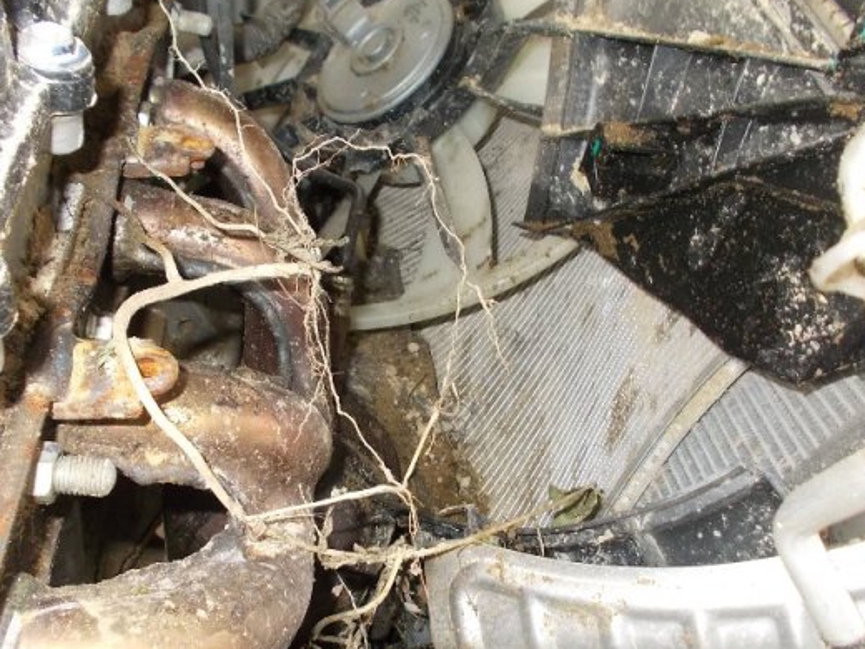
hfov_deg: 56.7
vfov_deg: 44.0
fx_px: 800
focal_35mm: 32
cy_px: 376
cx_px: 398
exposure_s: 1/25
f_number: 3.2
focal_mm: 4.6
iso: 200
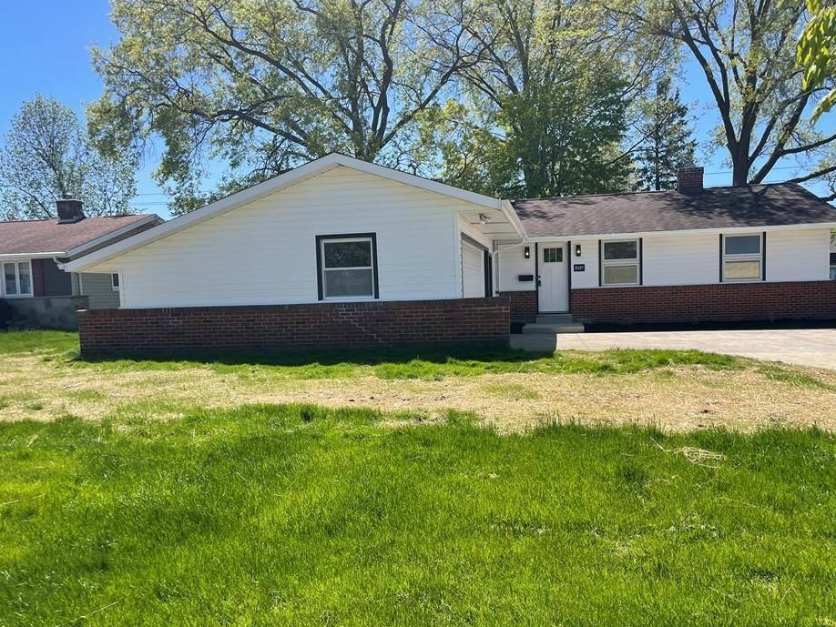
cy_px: 340
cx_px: 436
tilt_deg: -3.4
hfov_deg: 61.6
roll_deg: +3.0
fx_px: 701
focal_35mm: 29
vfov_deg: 48.2
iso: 32
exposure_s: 1/2506
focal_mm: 4.2
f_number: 1.6
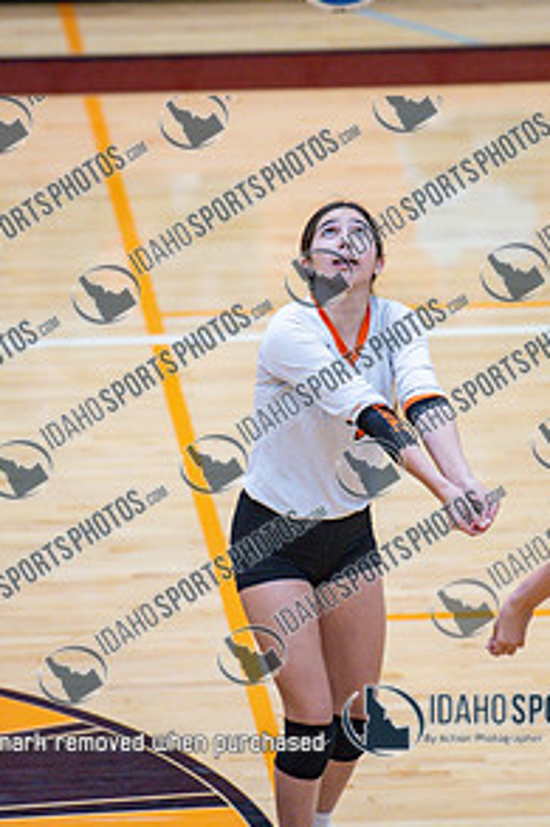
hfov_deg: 4.5
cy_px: 435
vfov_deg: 6.7
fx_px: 7043
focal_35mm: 307
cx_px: 336
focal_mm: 200
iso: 5000
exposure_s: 1/800
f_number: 3.2
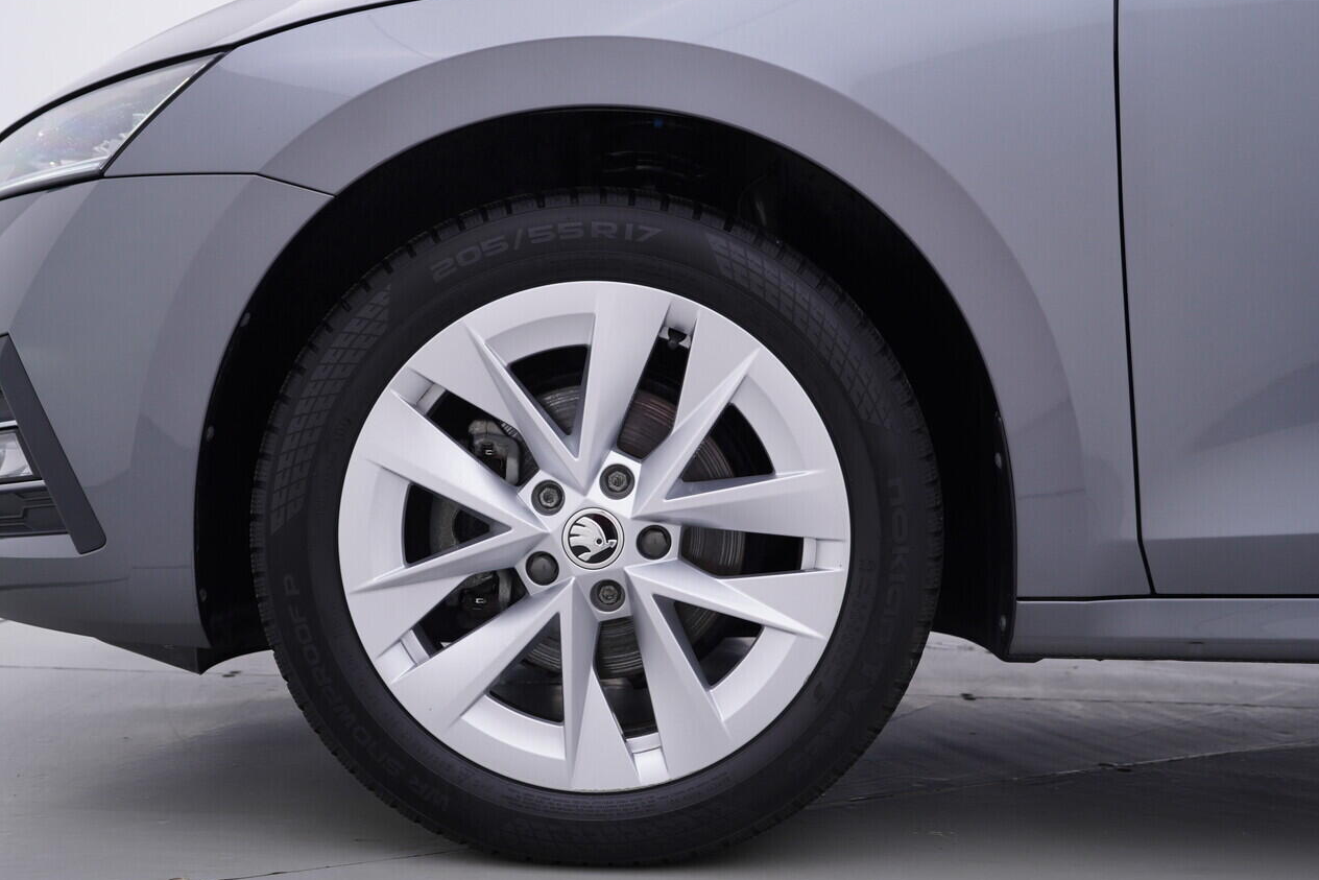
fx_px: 1502
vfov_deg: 32.6
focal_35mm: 41
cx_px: 617
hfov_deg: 47.4
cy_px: 477
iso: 125
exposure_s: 1/80
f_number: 4
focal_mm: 24
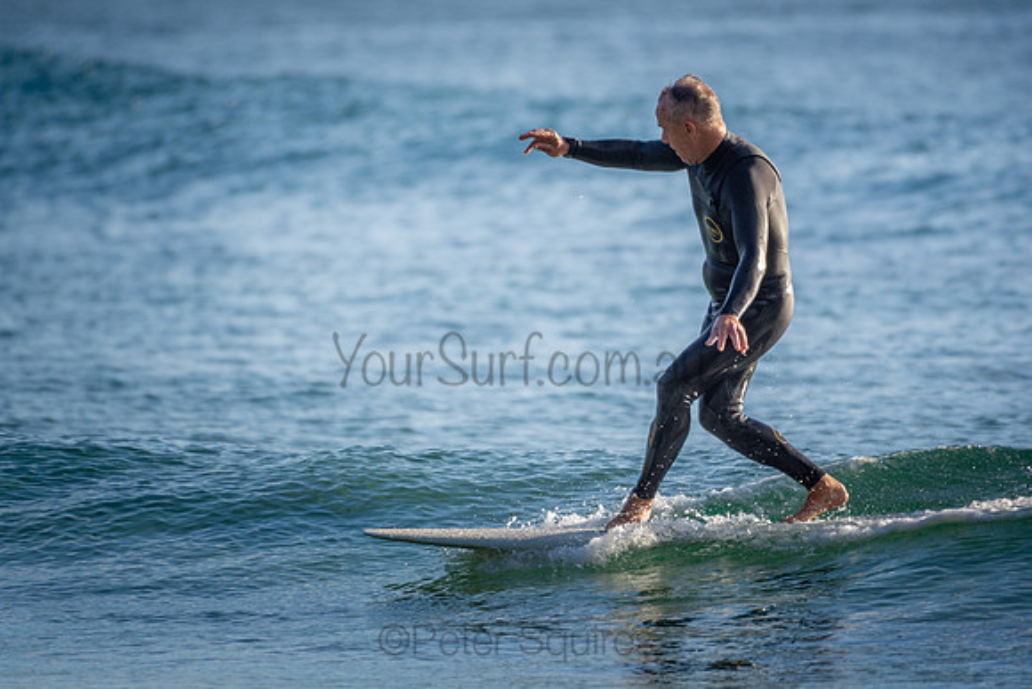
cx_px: 516
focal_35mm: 750
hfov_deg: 2.7
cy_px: 344
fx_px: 21504
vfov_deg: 1.8
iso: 280
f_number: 5.6
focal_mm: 500
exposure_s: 1/1250
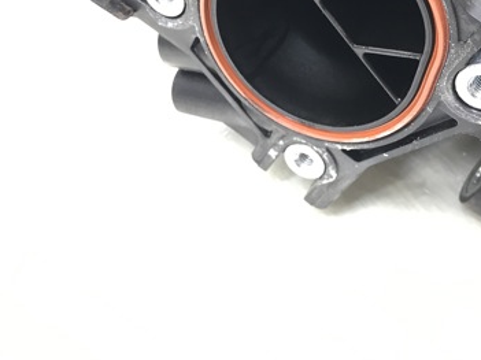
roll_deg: -12.6
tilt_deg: -39.6
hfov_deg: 37.3
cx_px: 299
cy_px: 76
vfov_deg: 28.0
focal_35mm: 51
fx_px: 708
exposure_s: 1/25
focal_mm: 3.99
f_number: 1.8
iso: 32
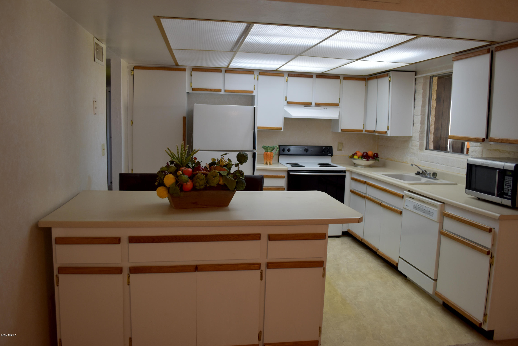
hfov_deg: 67.4
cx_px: 259
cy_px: 173
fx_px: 388
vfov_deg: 47.9
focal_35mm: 27
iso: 400
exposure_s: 1/50
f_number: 3.5
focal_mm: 18
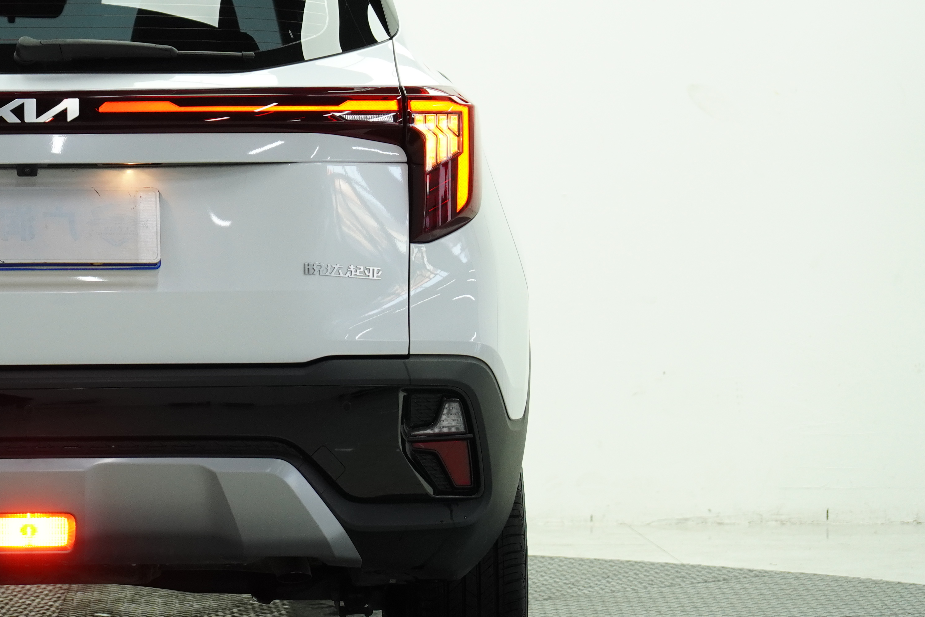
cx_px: 24
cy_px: 154
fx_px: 4548
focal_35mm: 177
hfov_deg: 11.5
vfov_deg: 7.7
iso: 640
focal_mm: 59
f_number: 2.8
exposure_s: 1/400
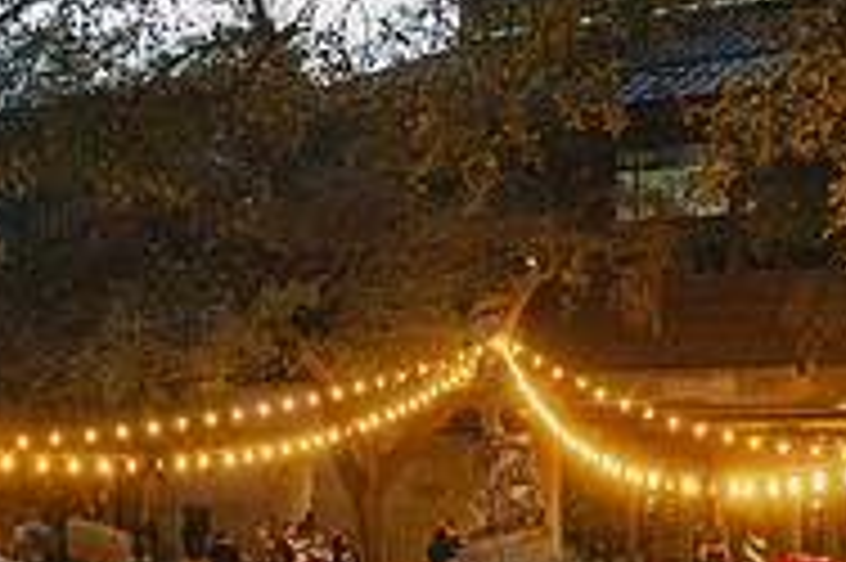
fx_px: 1737
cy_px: 459
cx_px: 513
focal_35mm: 74
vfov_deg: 18.2
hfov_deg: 27.3
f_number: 3.5
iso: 1600
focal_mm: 24
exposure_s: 1/125
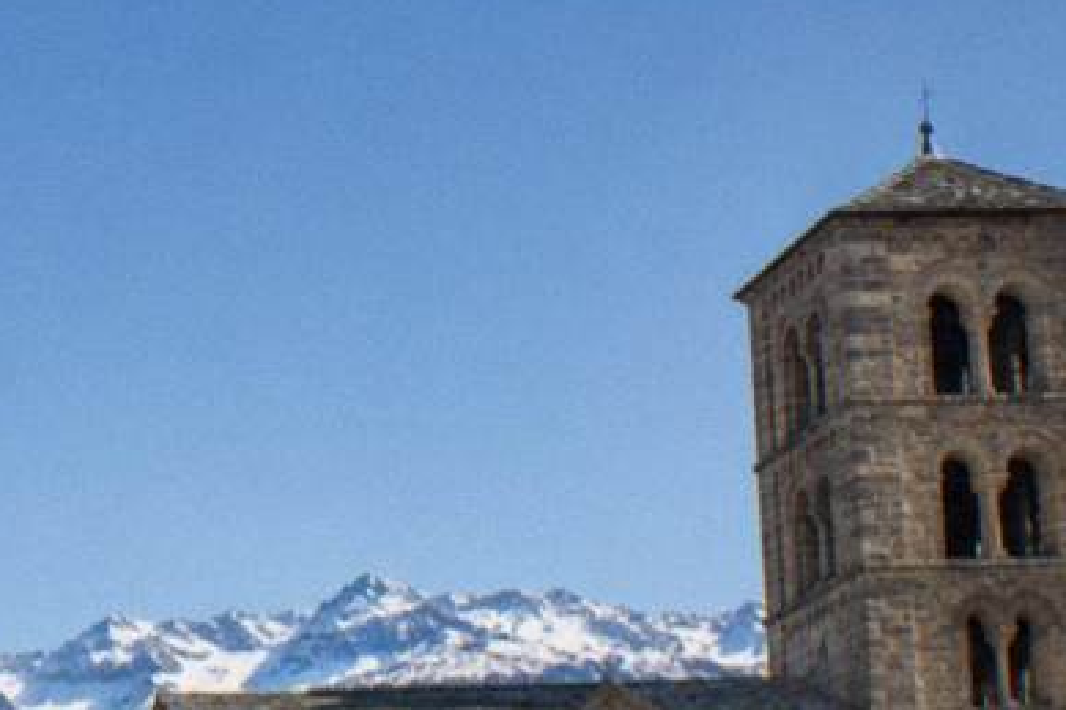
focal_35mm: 90
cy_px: 880
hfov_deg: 22.5
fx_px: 2664
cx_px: 290
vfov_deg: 14.6
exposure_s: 1/500
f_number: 7.1
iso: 400
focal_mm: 35
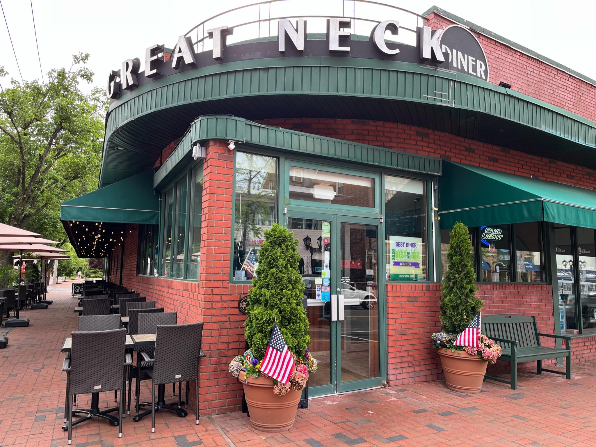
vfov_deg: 53.0
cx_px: 298
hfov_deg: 67.3
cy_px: 224
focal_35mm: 26
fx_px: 448
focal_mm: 5.1
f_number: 1.6
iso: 50
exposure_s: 1/319
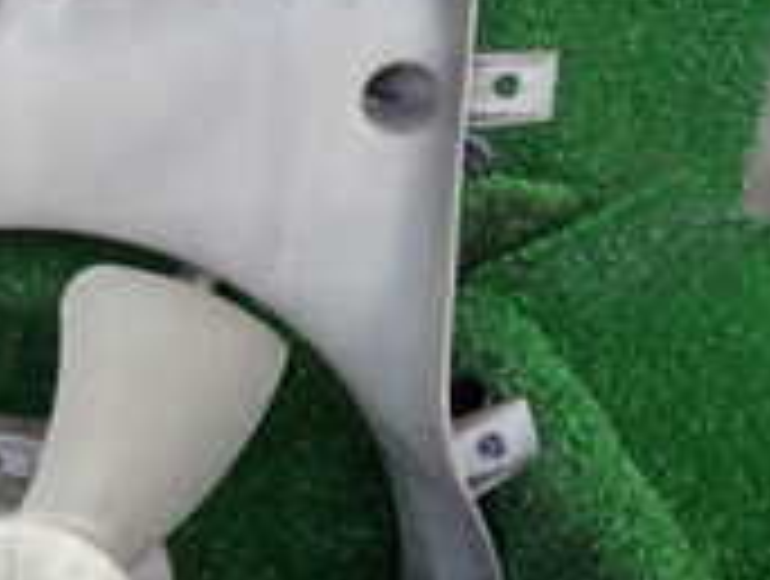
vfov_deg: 14.1
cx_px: -500
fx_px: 2341
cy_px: 265
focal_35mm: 105
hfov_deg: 16.4
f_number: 2.3
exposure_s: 1/100
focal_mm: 5.4
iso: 100
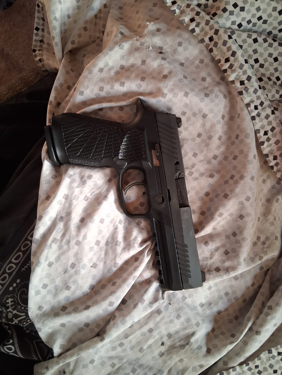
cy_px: 188
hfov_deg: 53.1
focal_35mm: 26
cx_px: 141
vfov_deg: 67.3
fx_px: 282
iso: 400
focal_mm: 3.98
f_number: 1.8
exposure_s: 1/60
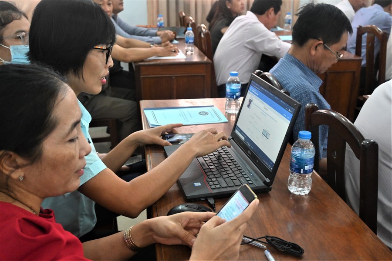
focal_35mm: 34
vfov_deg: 38.4
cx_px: 196
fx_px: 376
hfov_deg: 55.1
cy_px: 130
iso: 3200
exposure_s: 1/100
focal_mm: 23
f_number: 4.2
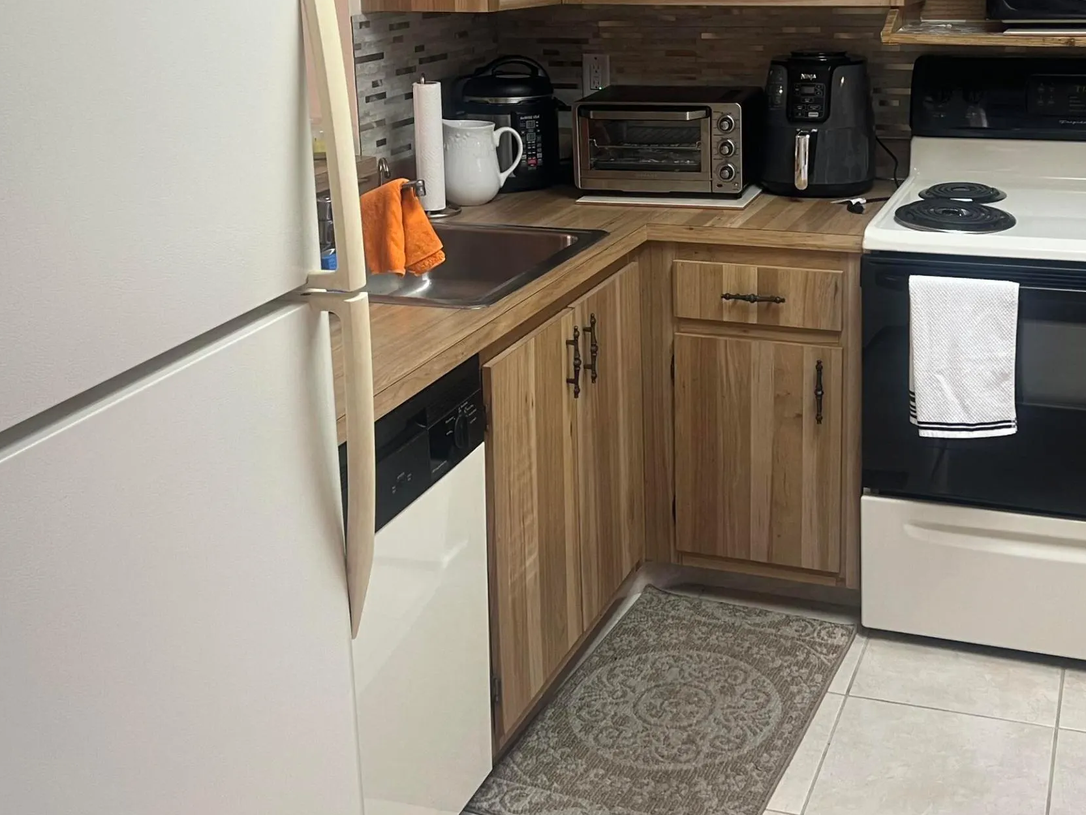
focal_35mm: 45
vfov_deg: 31.7
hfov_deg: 41.9
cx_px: 648
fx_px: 1412
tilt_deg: -12.8
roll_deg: +1.1
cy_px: 231
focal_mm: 5.7
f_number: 1.5
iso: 80
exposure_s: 1/60
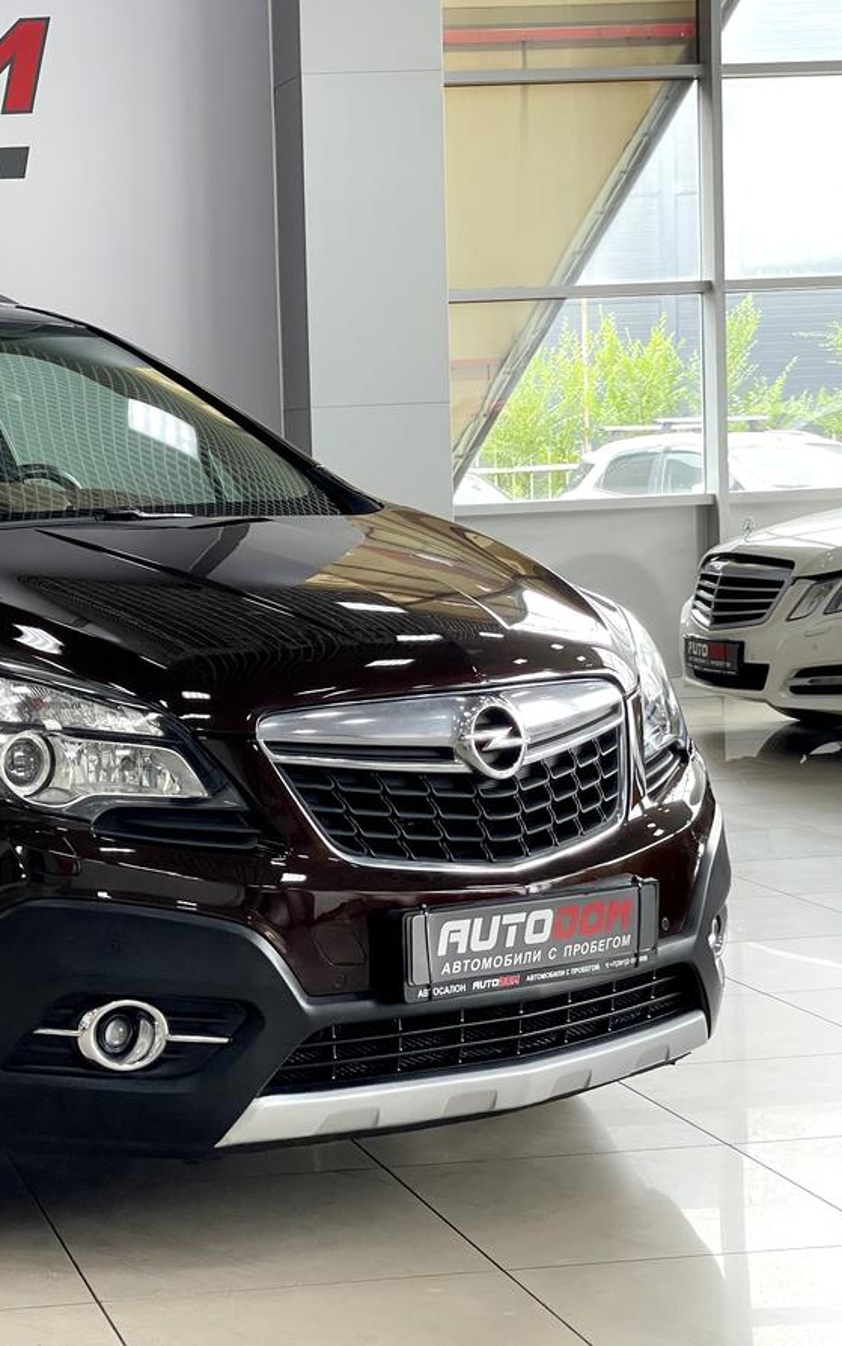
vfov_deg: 27.8
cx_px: -44
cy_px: 670
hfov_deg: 17.1
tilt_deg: -3.9
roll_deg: +2.5
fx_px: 2716
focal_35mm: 74
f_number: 2
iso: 200
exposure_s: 1/106
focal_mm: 6
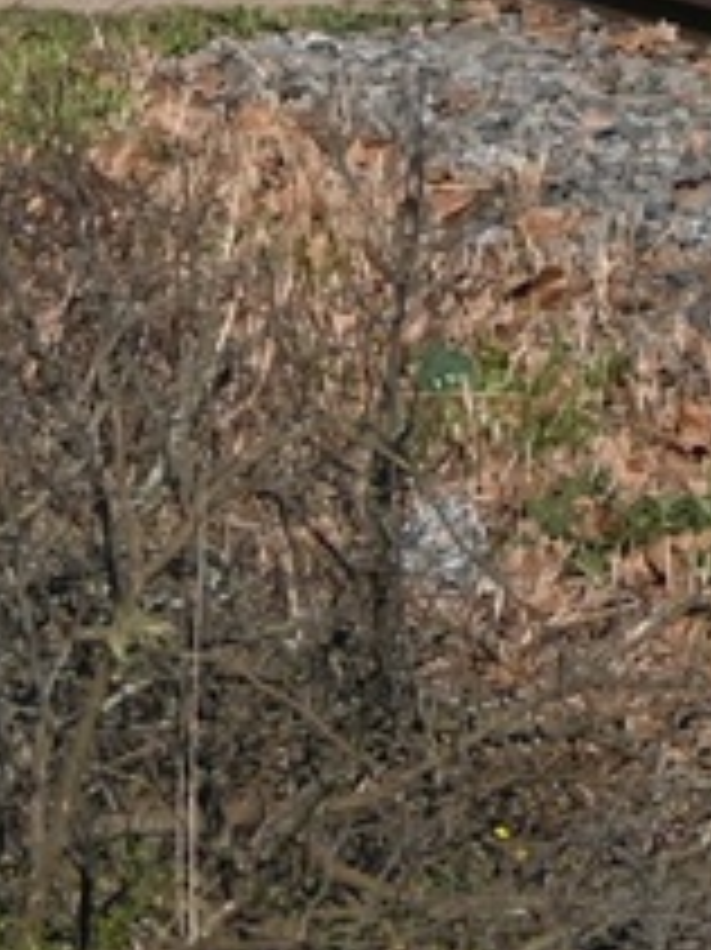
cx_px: 418
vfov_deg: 4.2
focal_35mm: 460
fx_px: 12621
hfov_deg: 3.2
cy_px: -1747
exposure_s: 1/1000
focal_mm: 35
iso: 100
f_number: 5.3
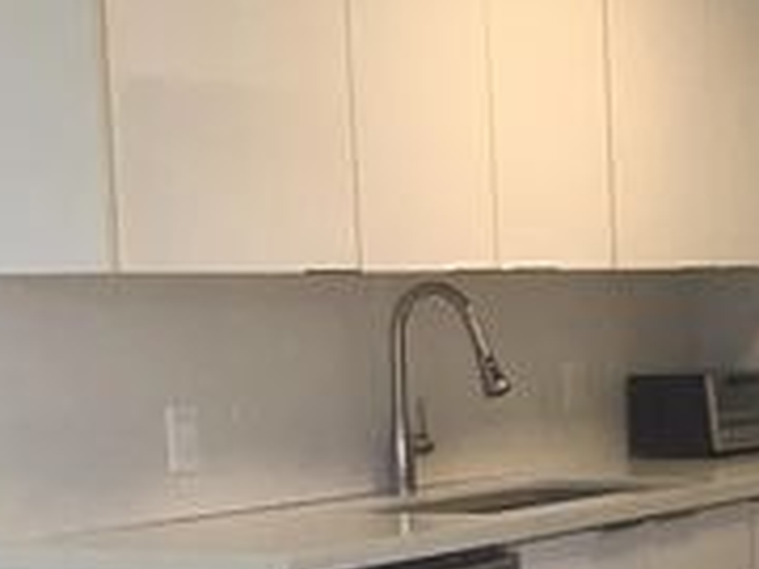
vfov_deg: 13.3
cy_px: 531
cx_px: 907
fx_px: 2412
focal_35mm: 110
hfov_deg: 17.1
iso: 80
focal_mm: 3.3
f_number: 2.4
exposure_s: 1/100
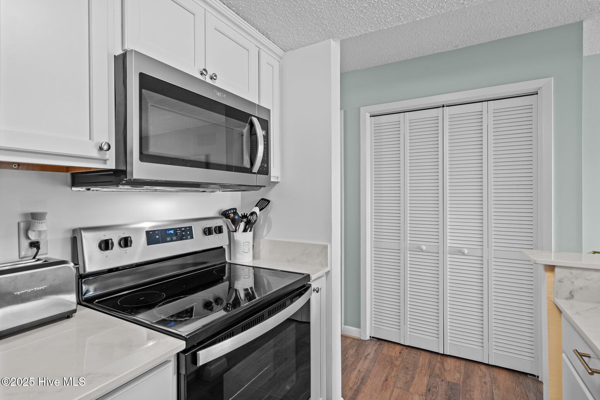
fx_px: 283
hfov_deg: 93.3
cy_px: 200
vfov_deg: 70.4
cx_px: 300
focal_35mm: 17
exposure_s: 1/1.25
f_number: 8
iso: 400
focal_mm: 17
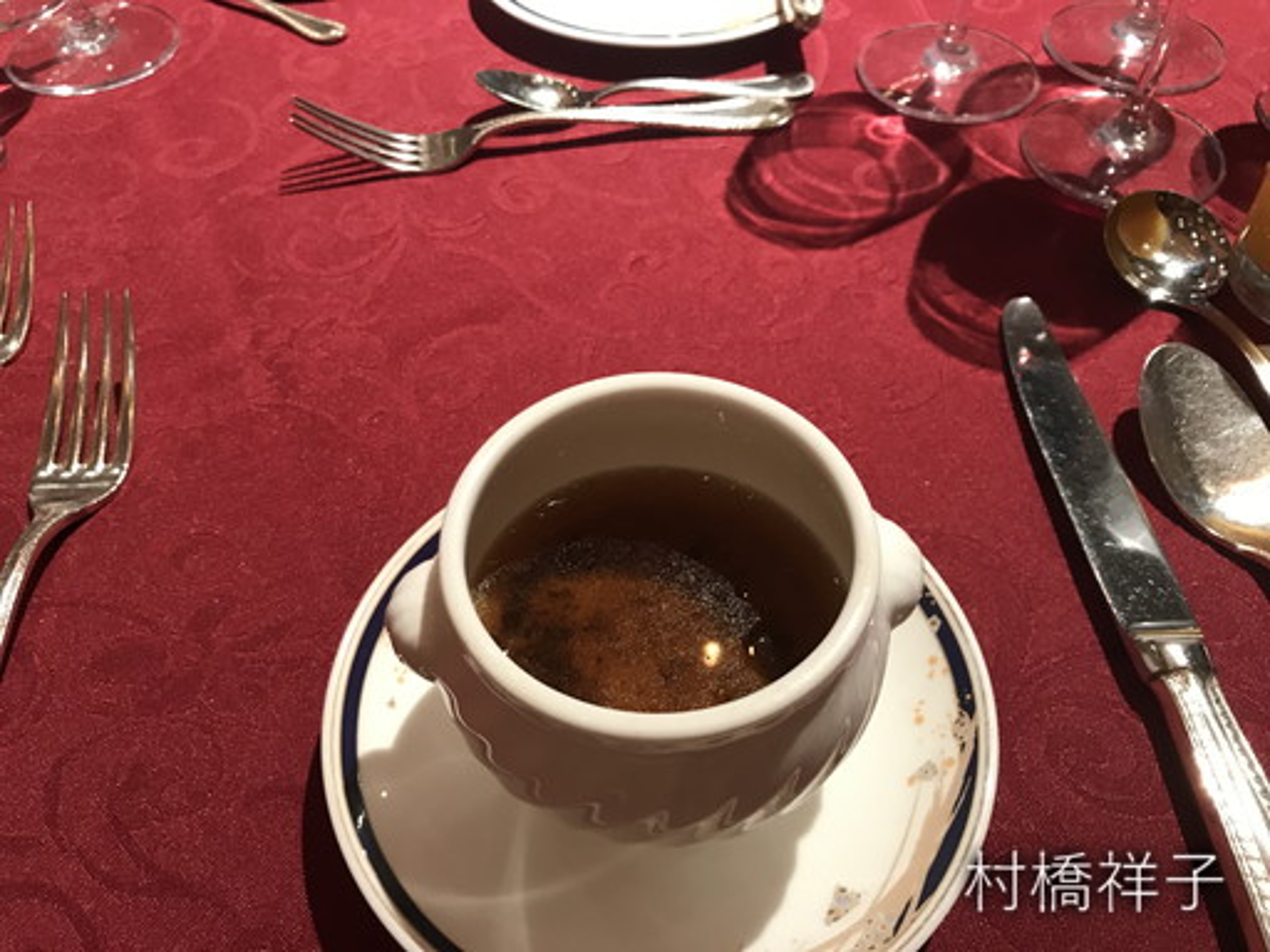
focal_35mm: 28
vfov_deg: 49.7
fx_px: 1027
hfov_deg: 63.4
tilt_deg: -50.0
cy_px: 476
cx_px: 635
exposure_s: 1/15
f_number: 1.8
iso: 50
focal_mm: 3.99
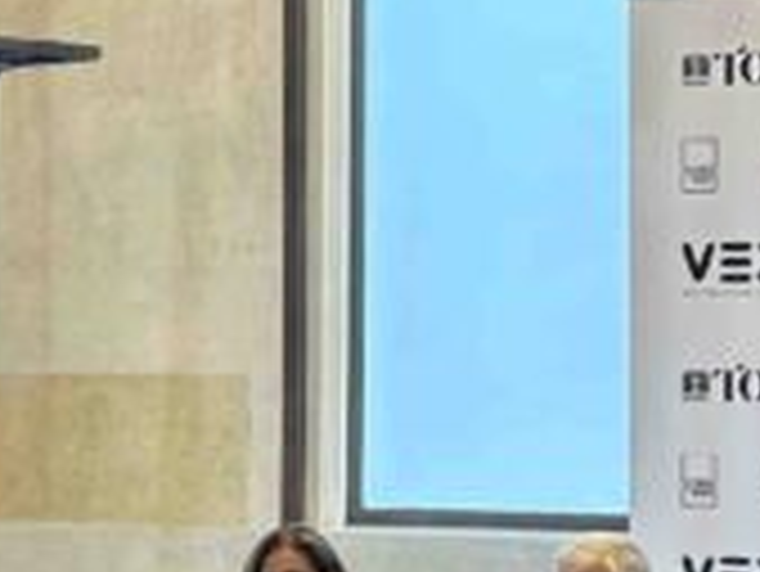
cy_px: 374
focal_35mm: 118
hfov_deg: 16.5
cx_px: 648
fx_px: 2593
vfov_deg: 12.6
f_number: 1.5
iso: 80
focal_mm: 5.7
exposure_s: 1/50
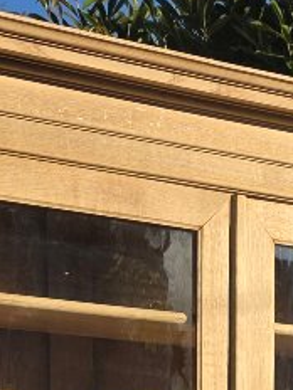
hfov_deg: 12.3
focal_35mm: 119
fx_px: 1343
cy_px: 768
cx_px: 298
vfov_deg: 14.1
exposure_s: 1/4539
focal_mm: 6.3
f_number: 1.7
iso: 80
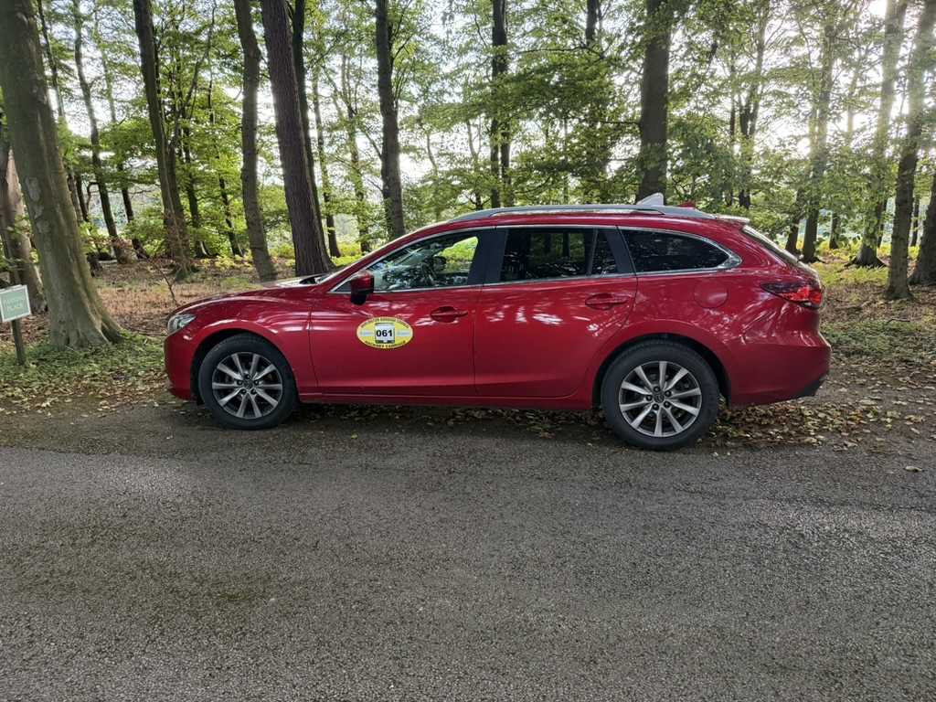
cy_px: 351
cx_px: 468
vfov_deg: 56.8
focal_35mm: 24
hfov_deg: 71.6
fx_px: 649
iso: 250
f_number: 1.78
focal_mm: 6.76
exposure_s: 1/60
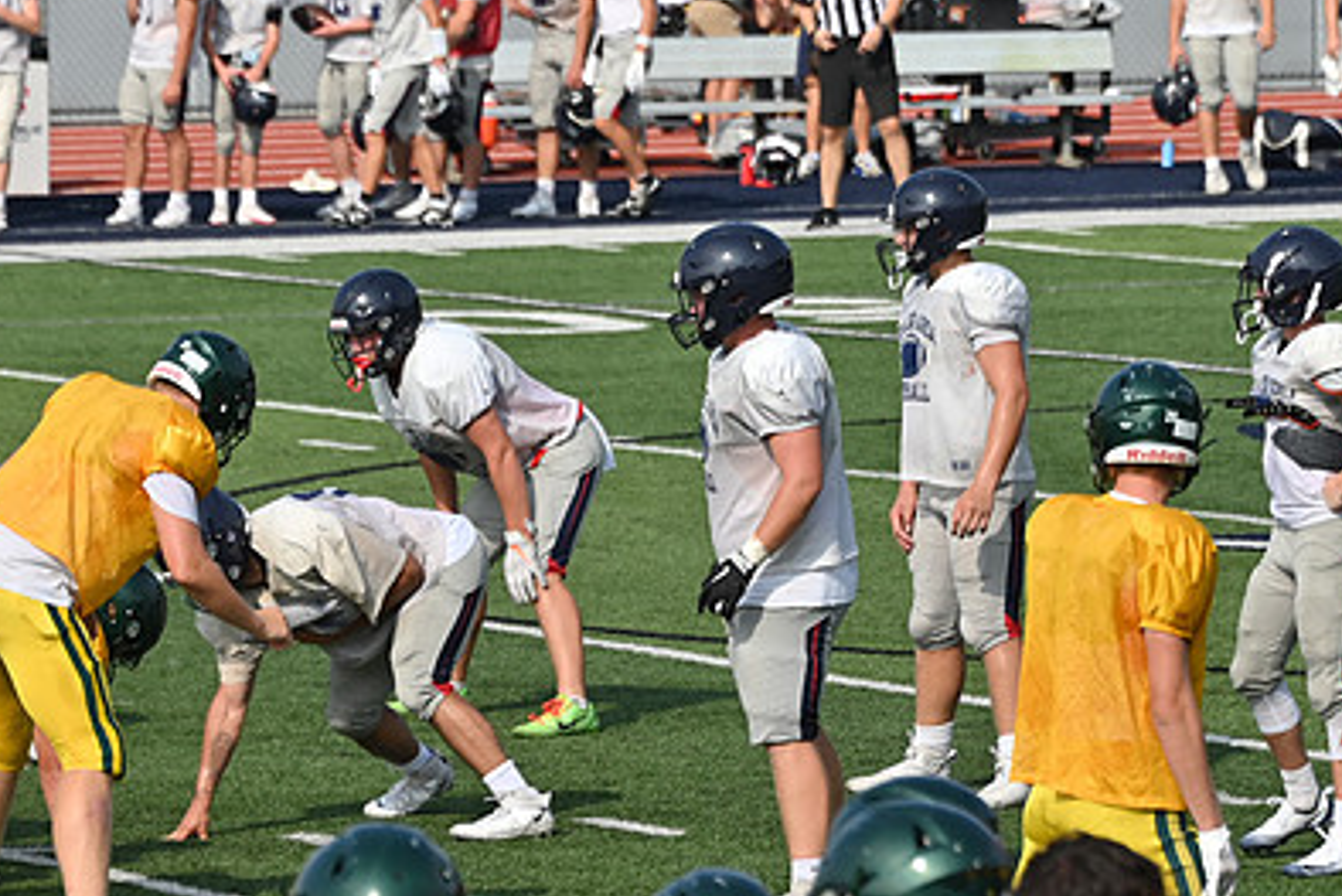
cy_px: 496
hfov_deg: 5.2
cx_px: 773
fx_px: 14804
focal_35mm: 397
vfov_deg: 3.5
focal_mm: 180
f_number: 5.6
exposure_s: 1/800
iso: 100
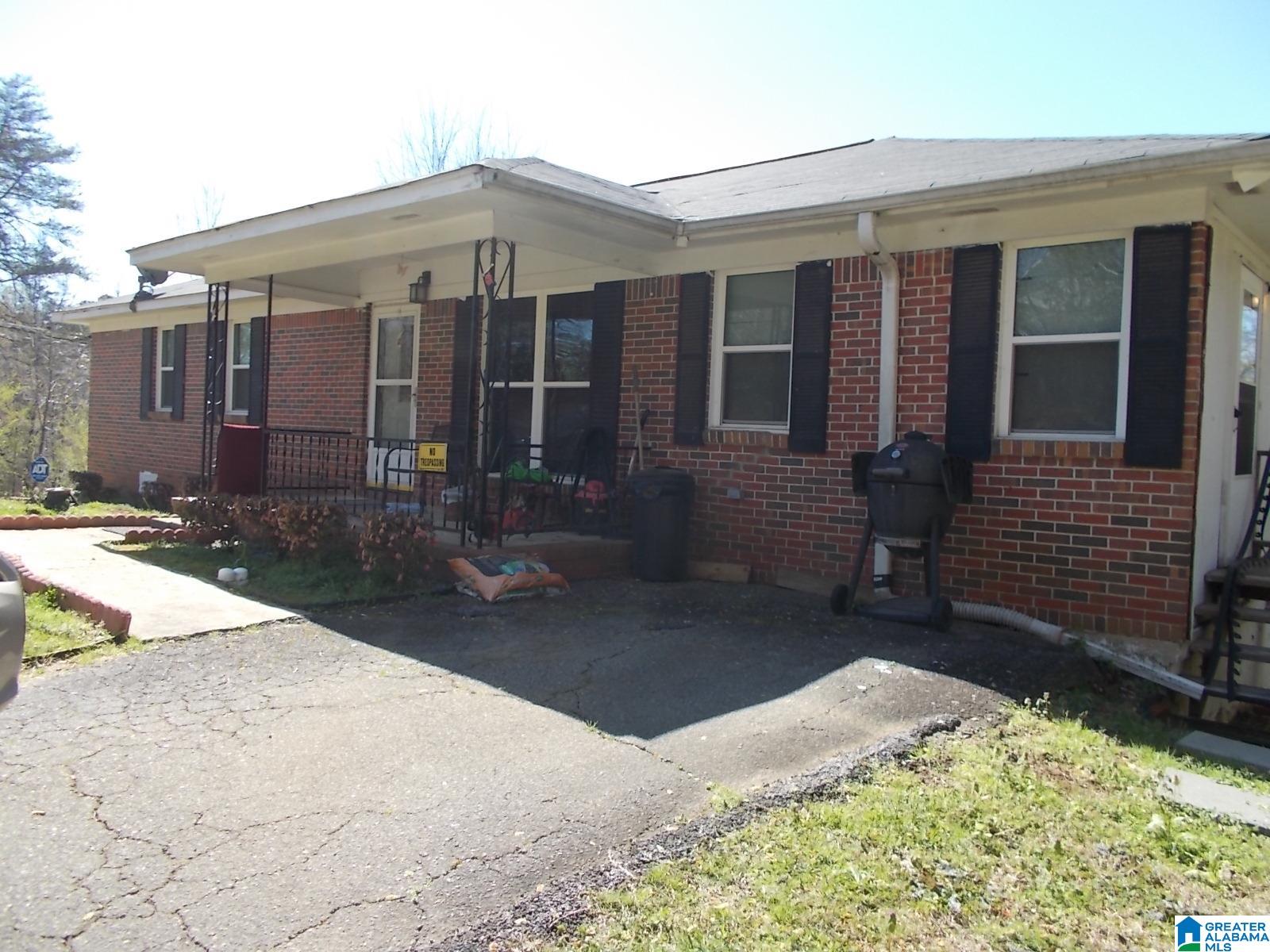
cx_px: 635
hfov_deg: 67.3
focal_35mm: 26
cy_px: 476
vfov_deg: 53.1
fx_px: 954
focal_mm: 4.6
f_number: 3.2
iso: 80
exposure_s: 1/320
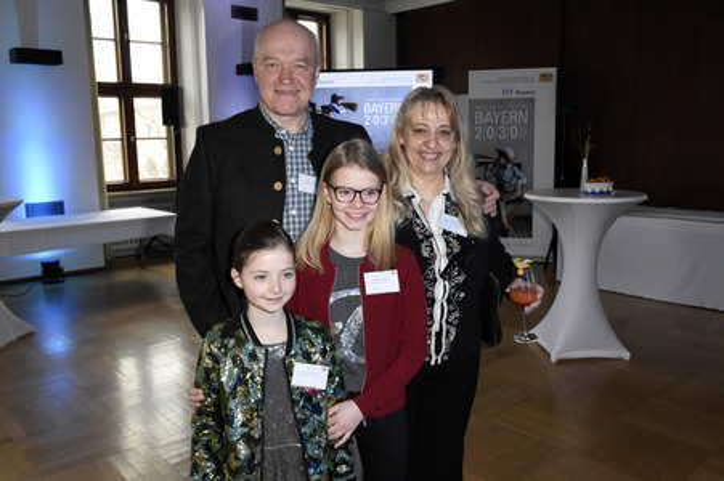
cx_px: 362
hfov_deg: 57.3
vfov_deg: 39.9
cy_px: 240
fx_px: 663
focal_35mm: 33
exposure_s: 1/100
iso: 1600
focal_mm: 22
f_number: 6.3
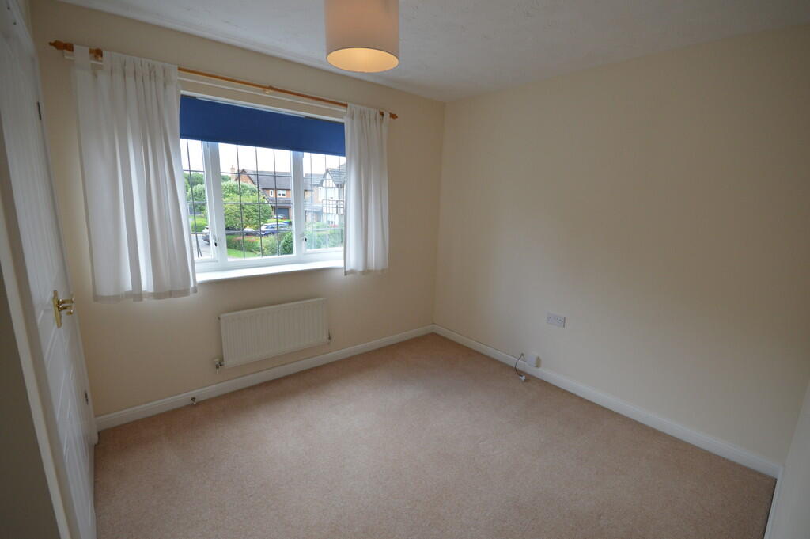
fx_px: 337
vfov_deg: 77.2
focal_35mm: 15
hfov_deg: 100.4
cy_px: 270
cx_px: 405
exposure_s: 1/125
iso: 400
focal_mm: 10
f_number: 5.6
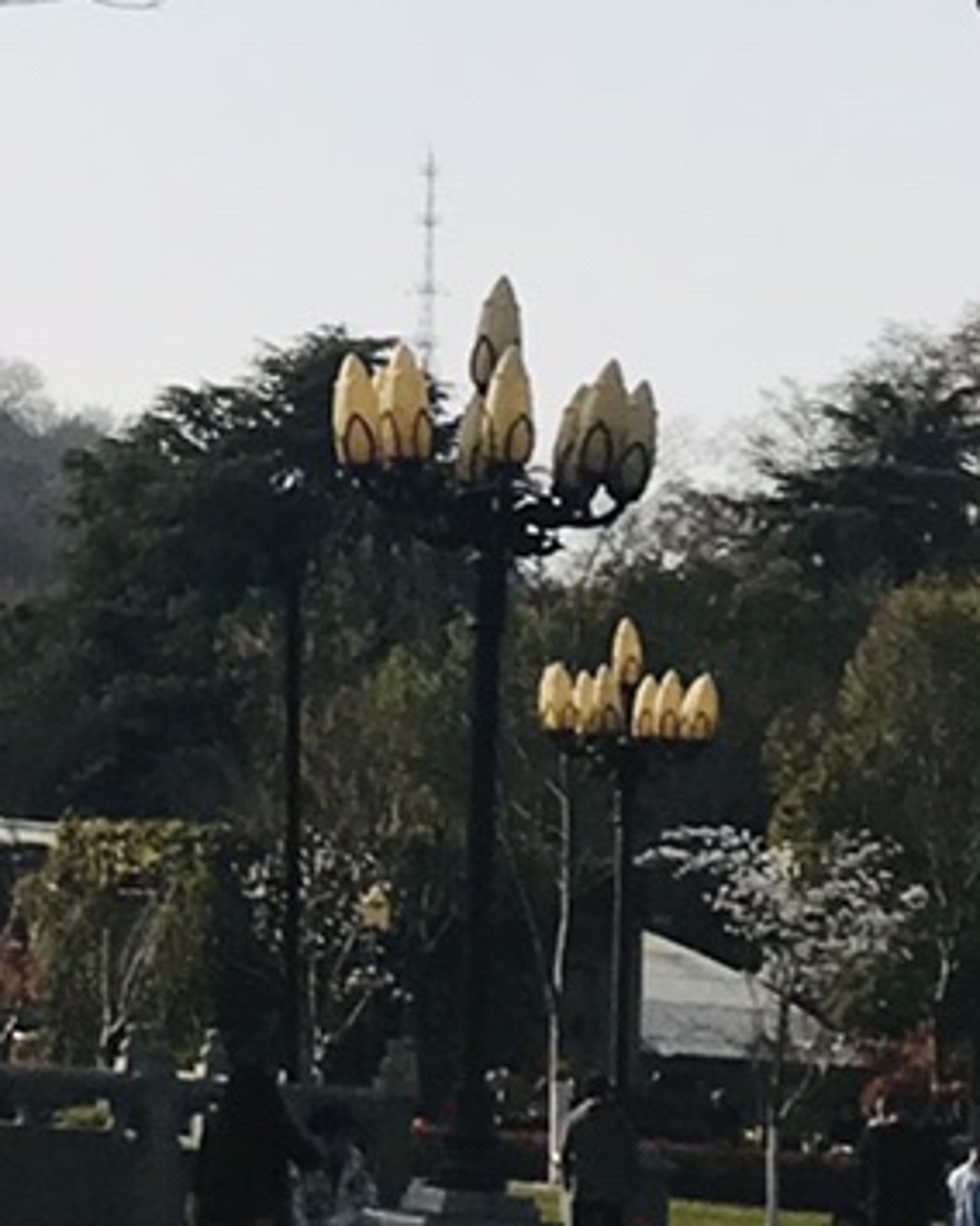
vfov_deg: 12.1
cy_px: -494
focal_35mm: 154
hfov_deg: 9.9
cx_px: -207
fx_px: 5583
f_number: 1.8
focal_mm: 3.99
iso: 20
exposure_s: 1/5051
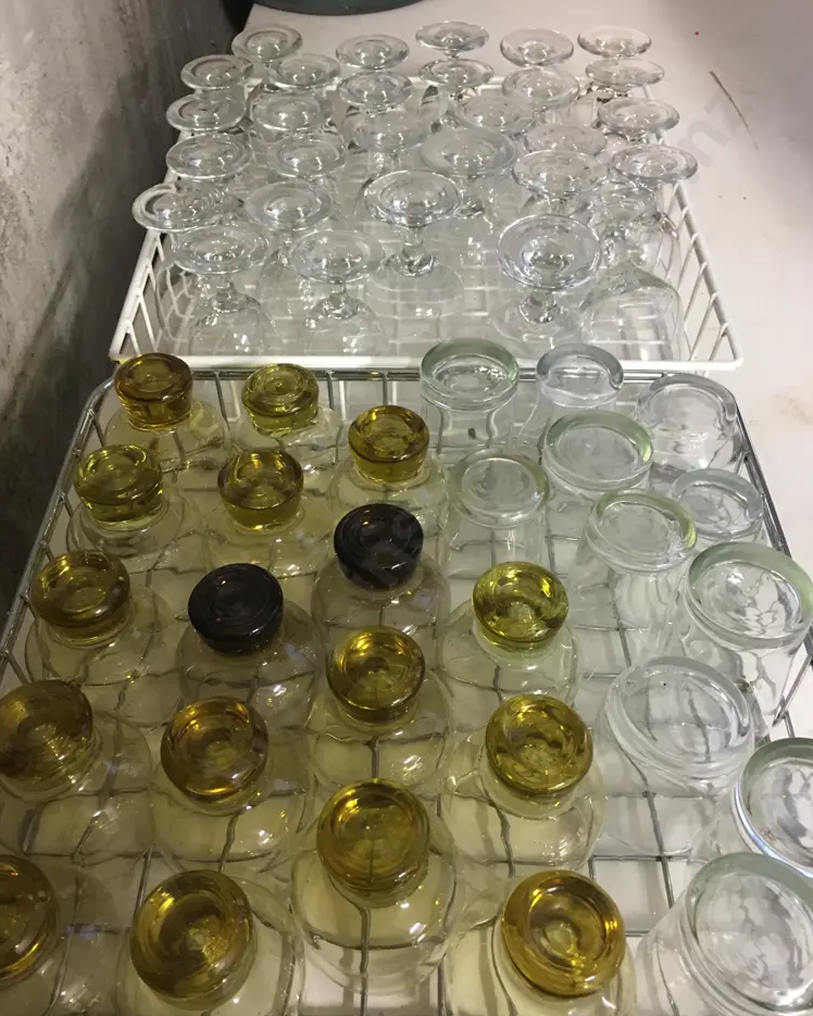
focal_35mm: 31
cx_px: 403
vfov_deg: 57.1
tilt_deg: -48.5
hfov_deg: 47.1
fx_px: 932
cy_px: 540
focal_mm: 4.15
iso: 100
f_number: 2.2
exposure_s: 1/10
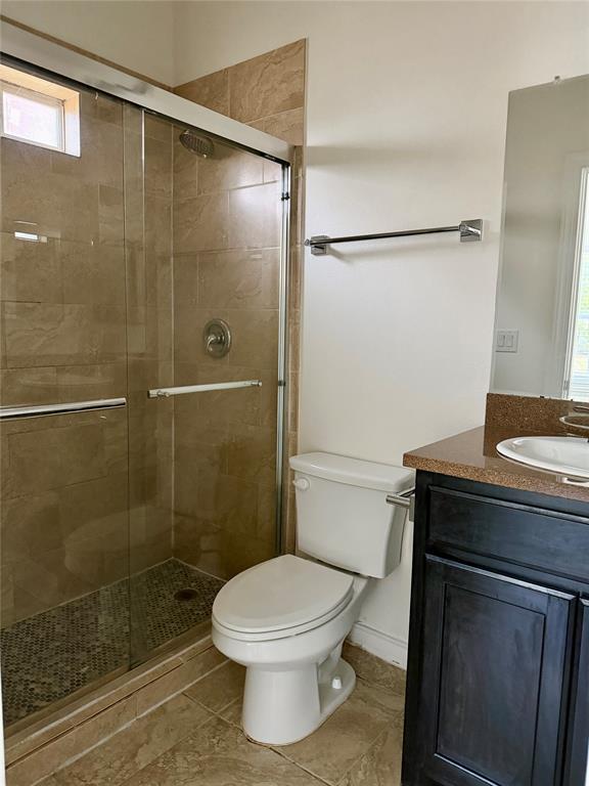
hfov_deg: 56.8
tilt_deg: -6.6
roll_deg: -1.7
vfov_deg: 71.6
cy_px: 393
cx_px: 294
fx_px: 544
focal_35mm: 24
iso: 1000
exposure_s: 1/39
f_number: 1.78
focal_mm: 6.76
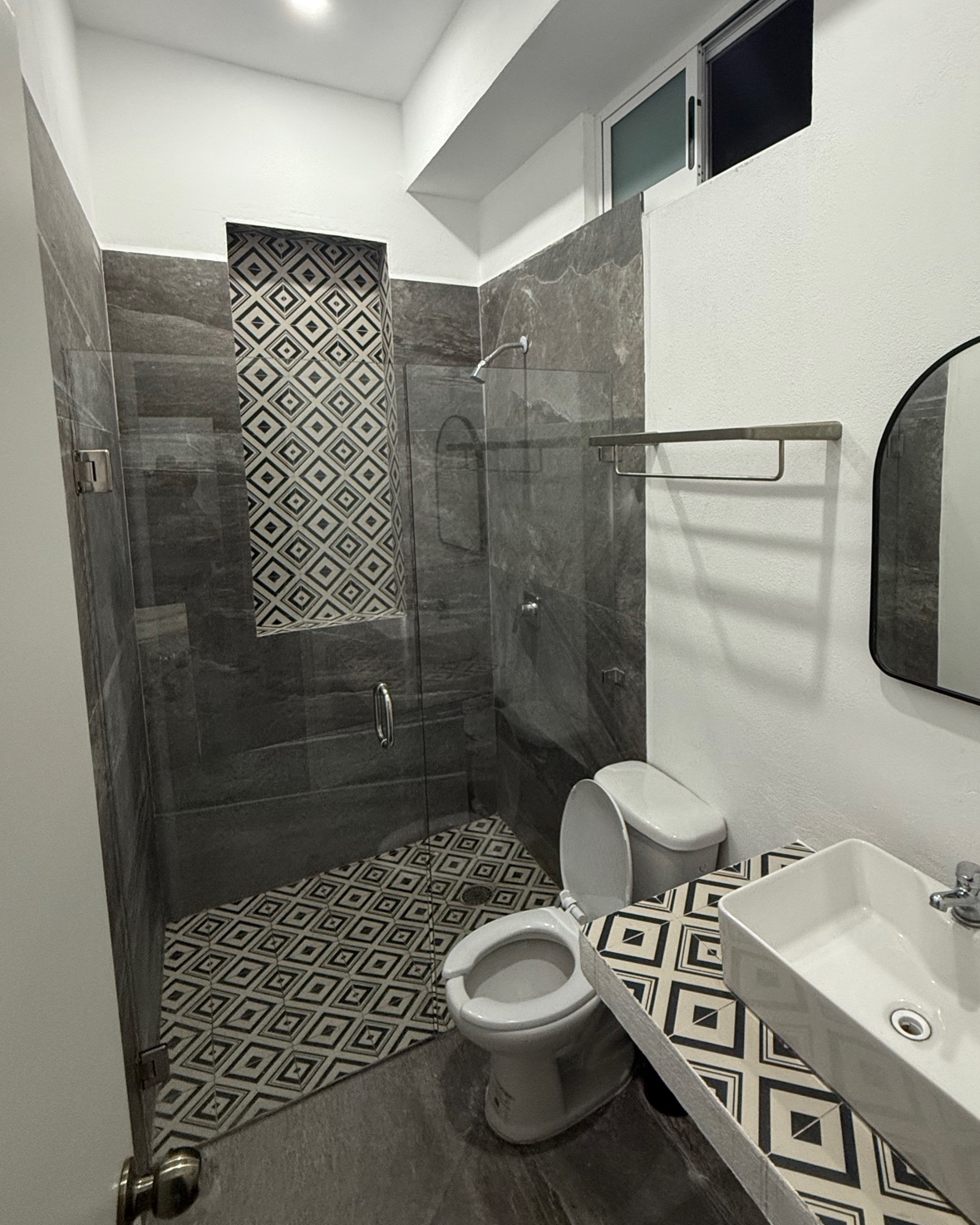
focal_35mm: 19
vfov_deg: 82.8
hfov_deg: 70.5
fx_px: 689
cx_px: 563
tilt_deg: -7.1
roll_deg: +1.2
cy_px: 530
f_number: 2.2
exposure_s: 1/60
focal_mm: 2.22
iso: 320
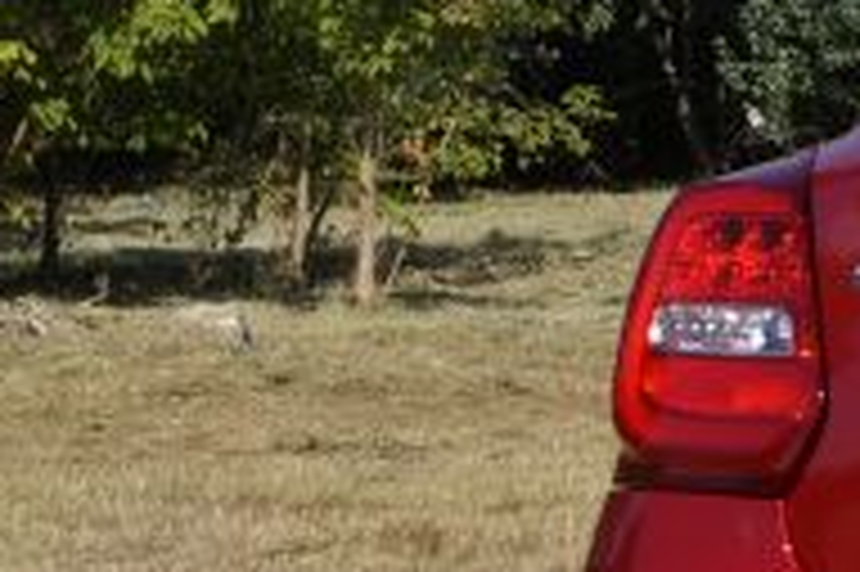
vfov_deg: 5.7
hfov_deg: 7.9
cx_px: 2058
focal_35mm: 241
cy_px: 374
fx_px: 5752
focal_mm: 30
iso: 100
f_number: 9
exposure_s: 1/320
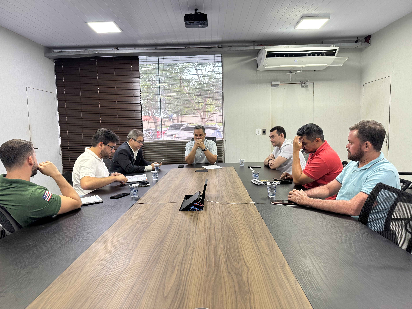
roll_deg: +1.8
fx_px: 286
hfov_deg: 71.6
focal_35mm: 24
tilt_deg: -6.1
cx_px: 206
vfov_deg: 56.8
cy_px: 154
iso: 160
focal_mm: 6.76
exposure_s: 1/60
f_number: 1.78
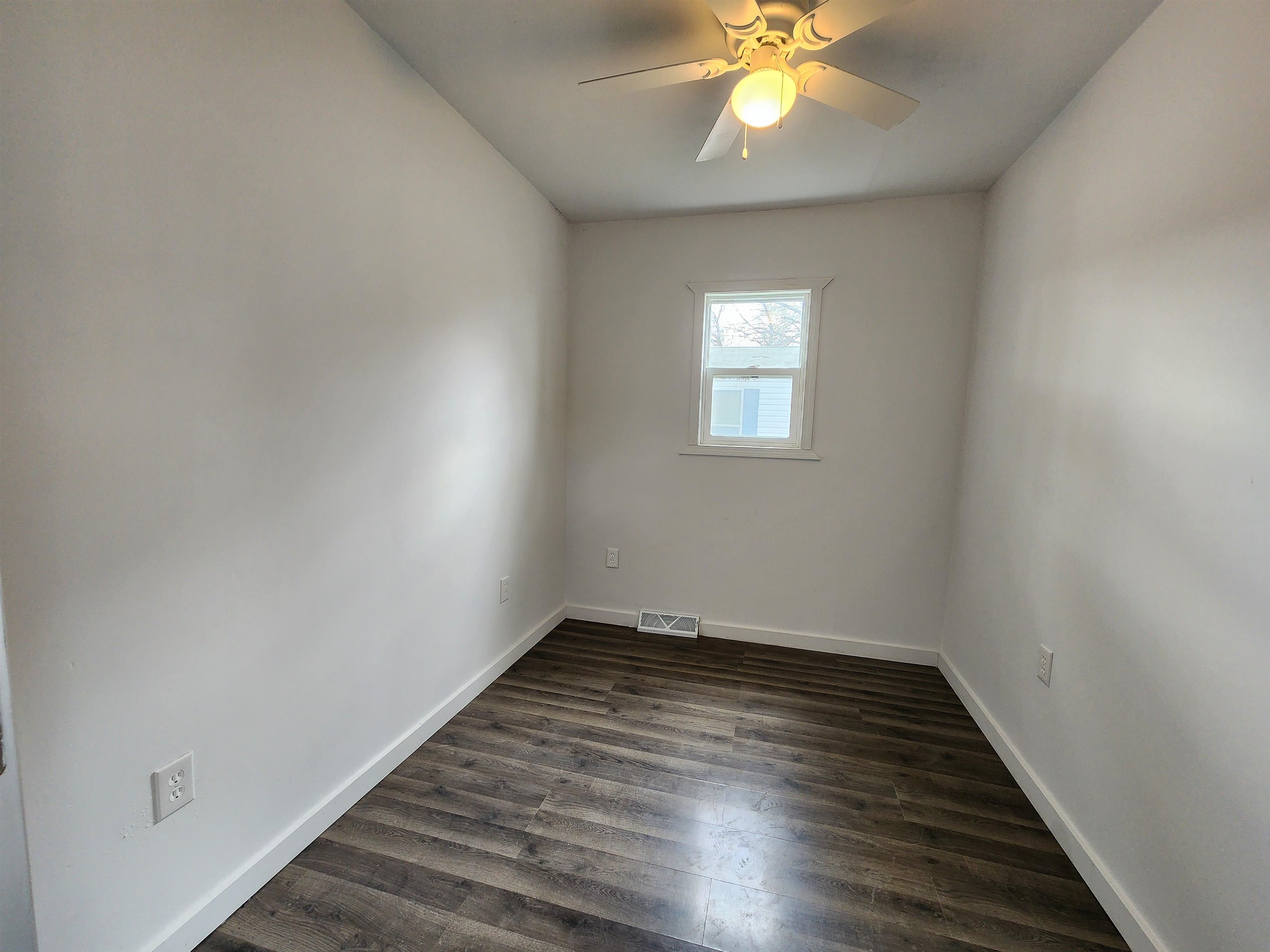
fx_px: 477
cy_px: 476
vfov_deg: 89.9
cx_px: 635
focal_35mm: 13
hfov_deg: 106.2
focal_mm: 2.2
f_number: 2.2
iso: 160
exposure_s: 1/60
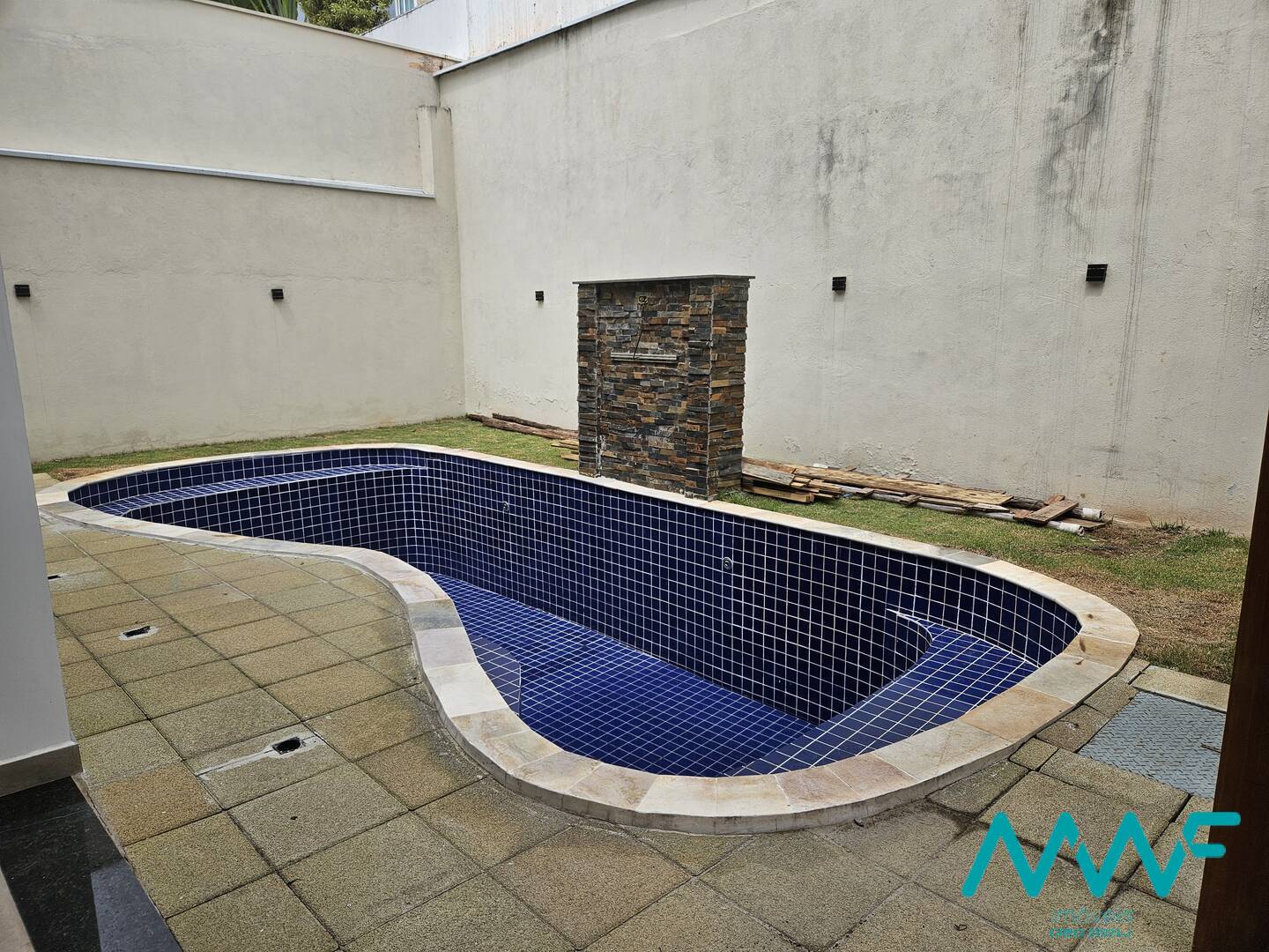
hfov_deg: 73.9
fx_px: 843
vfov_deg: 58.9
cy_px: 476
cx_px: 634
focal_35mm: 23
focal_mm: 5.4
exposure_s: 1/1659
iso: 25
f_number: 1.8
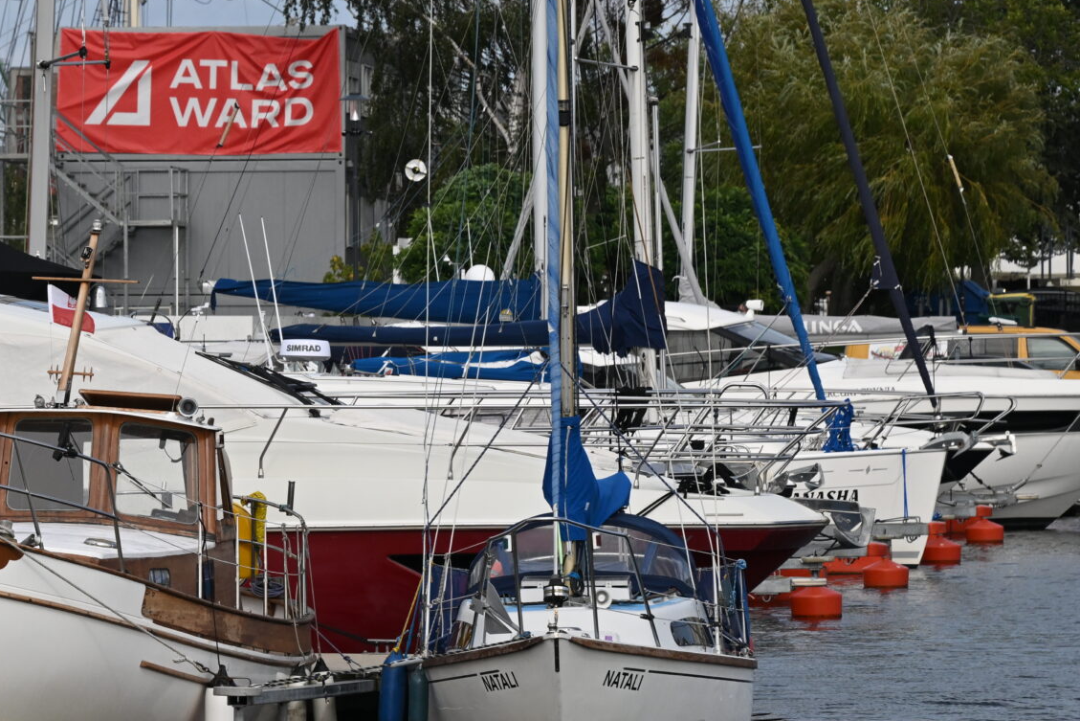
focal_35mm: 272
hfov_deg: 7.5
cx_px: 39
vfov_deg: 5.1
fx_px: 8160
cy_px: 351
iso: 400
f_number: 7.1
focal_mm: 120
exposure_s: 1/2000
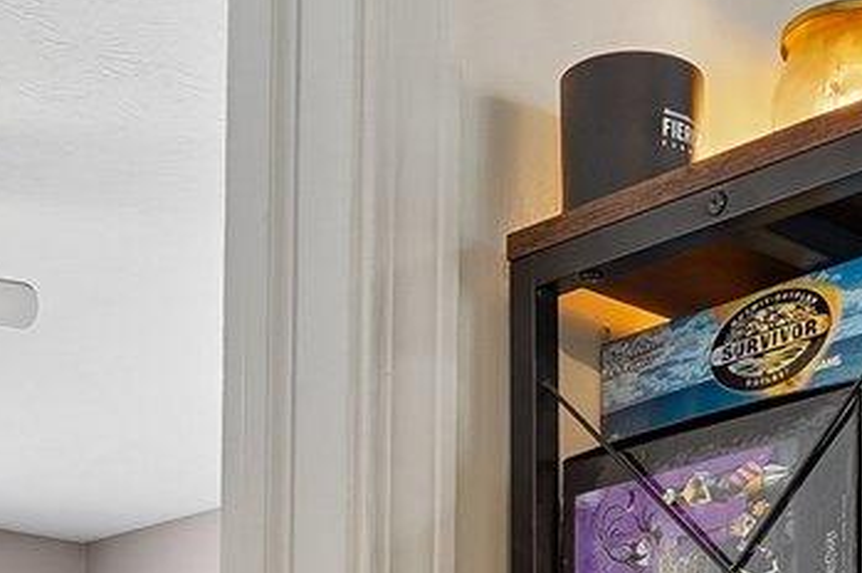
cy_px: 1014
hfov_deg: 21.7
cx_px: 494
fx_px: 2249
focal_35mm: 94
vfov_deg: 13.2
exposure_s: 1/13
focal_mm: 16
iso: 400
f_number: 8
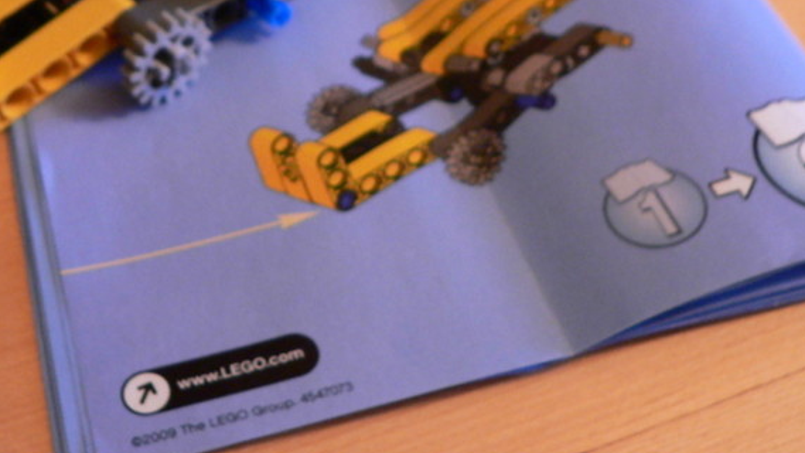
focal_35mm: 62
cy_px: 23
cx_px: 296
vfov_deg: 19.0
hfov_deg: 33.6
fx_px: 1323
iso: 200
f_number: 2.8
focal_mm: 6
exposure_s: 1/4
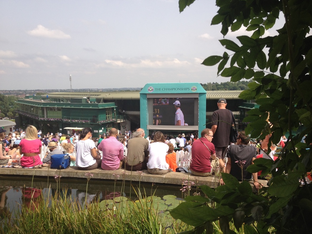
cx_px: 156
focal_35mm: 35
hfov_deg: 52.6
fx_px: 315
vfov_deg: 40.7
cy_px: 117
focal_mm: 4.28
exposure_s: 1/1330
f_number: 2.4
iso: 64
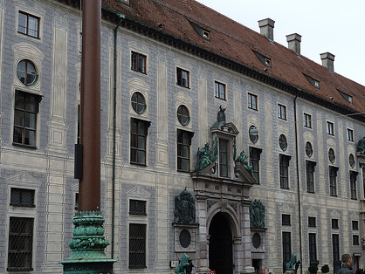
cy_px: 151
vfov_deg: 24.0
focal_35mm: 61
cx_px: 244
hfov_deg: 31.4
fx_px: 644
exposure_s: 1/320
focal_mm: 7.3
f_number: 4
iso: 80
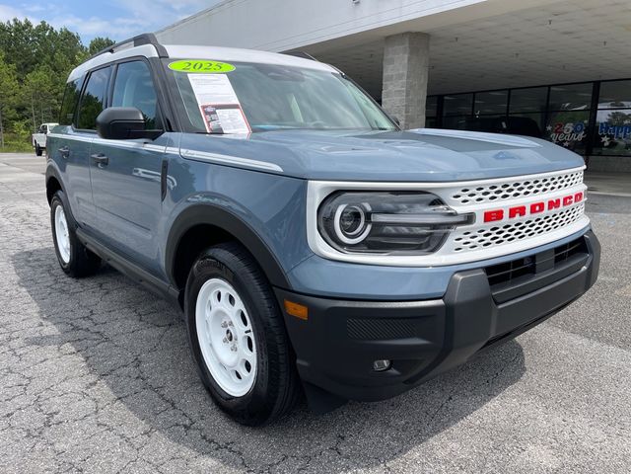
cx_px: 316
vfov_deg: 53.1
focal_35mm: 26
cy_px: 237
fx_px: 474
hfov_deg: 67.3
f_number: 1.6
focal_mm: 4.2
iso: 32
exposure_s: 1/2618
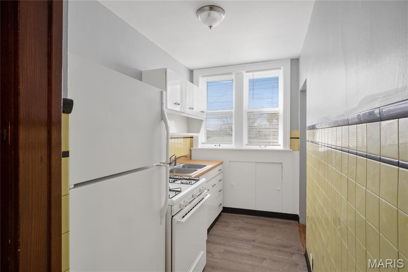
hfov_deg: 90.0
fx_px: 204
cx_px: 204
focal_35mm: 18
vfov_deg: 67.3
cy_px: 136
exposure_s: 1/13
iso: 400
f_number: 8
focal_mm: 9
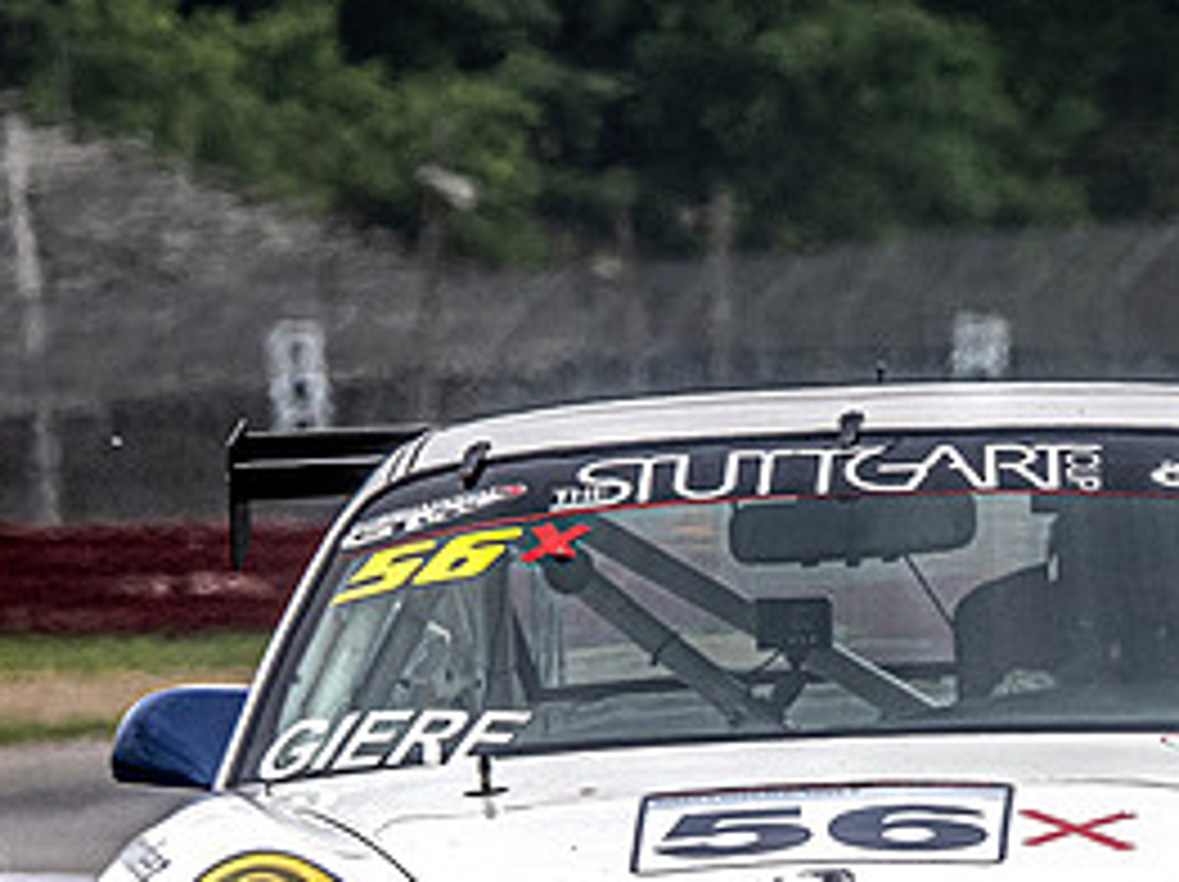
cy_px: 731
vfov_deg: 0.8
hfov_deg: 1.1
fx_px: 63395
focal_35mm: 1863
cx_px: 702
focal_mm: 420
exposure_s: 1/320
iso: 320
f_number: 13
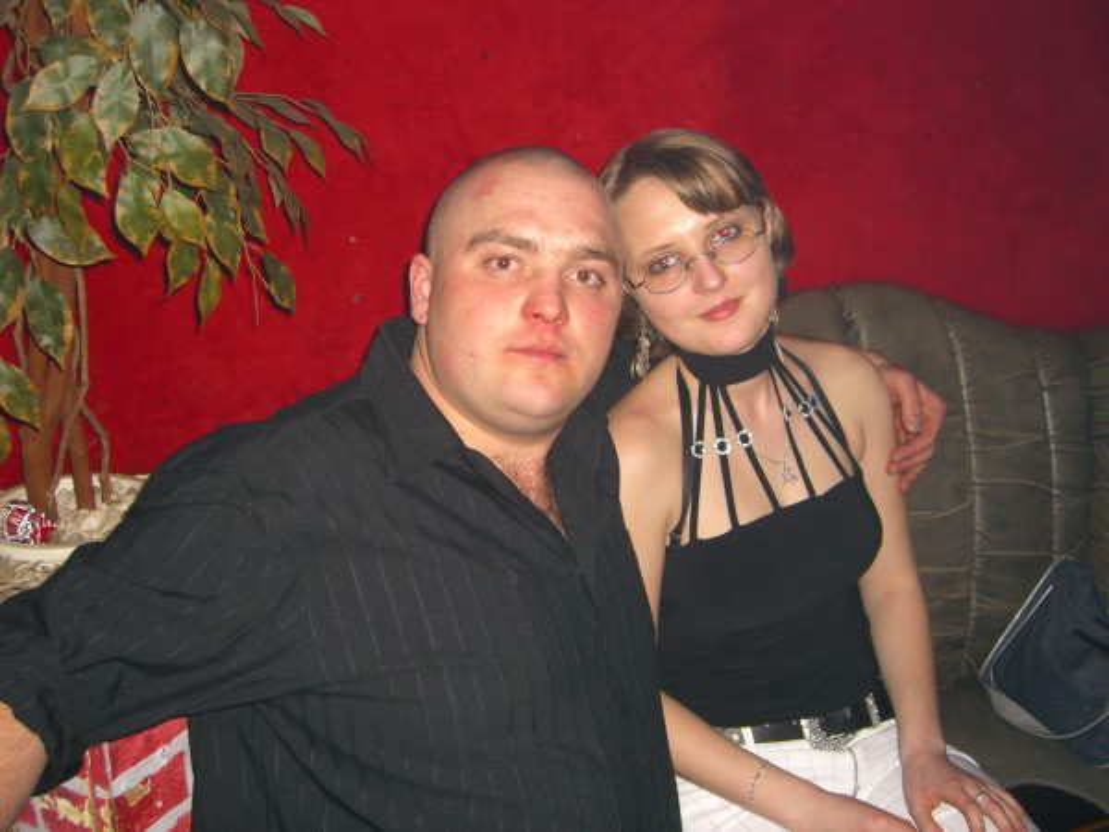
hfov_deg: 49.0
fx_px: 1217
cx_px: 554
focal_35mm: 38
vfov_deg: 37.7
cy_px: 416
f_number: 2.8
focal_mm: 7.9
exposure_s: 1/60
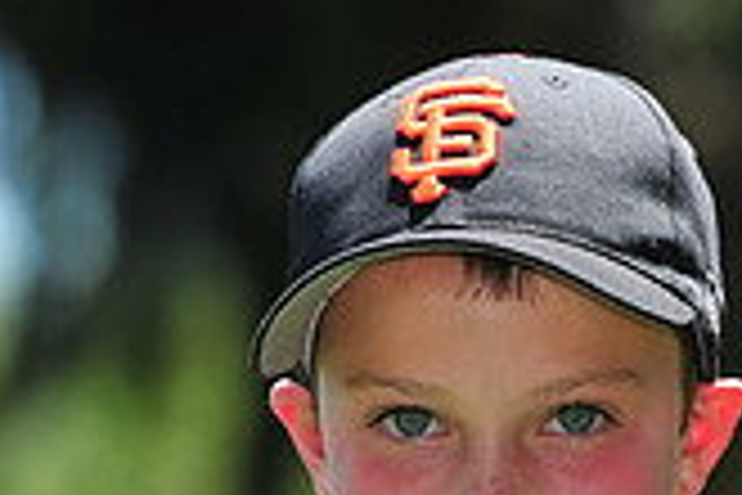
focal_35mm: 703
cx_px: 468
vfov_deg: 2.0
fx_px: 14488
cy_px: 688
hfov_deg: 2.9
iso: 200
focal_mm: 200
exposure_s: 1/640
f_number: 5.6
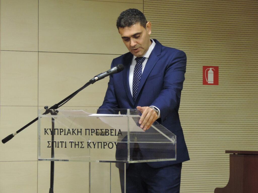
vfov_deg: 9.6
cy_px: 96
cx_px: 129
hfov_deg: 12.7
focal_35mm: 155
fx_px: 1155
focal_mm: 27.6
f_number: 4.4
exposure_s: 1/15
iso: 800
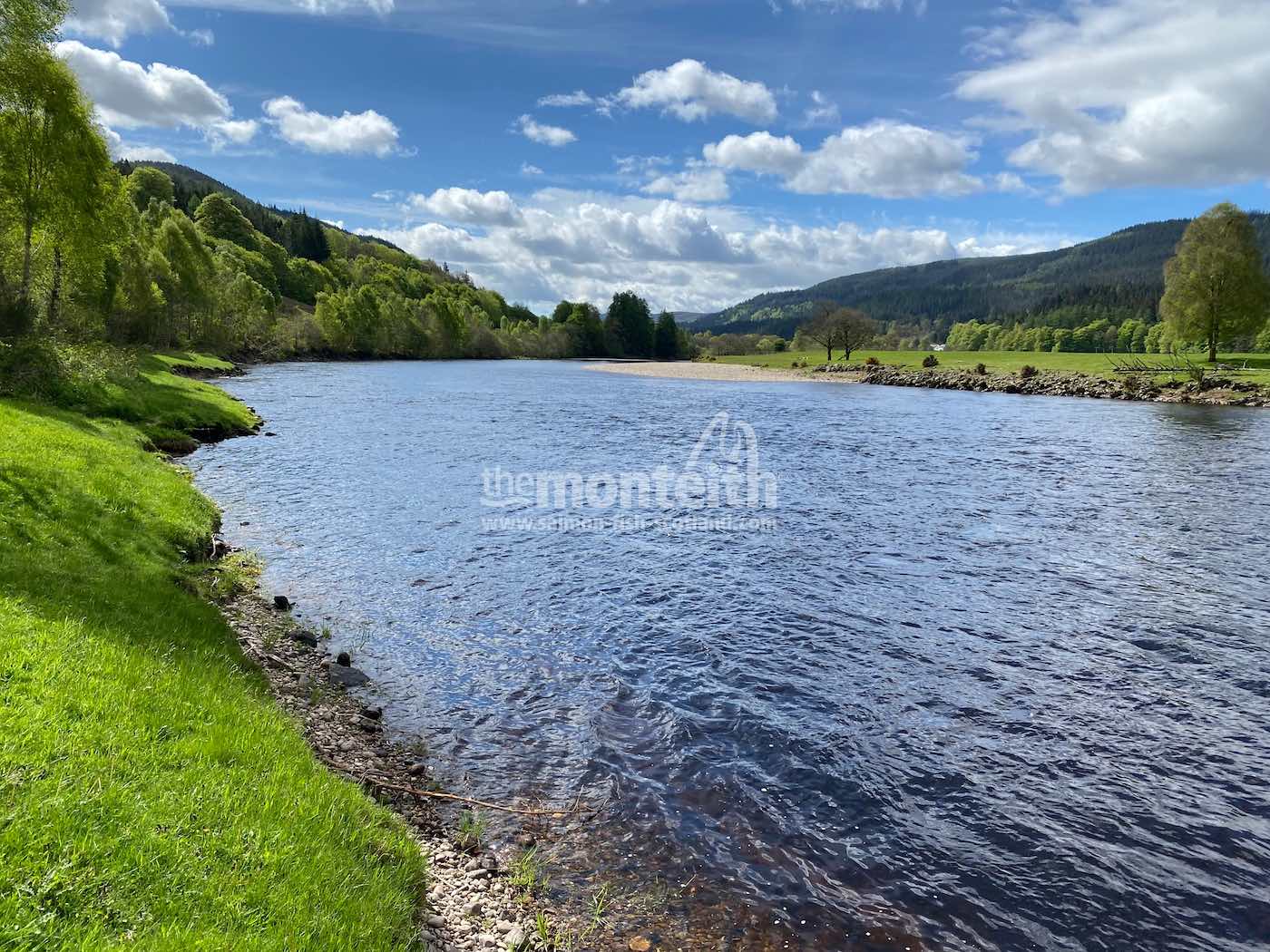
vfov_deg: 53.1
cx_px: 635
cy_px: 476
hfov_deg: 67.3
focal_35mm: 26
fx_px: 954
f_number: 1.8
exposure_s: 1/3731
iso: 32
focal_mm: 4.25
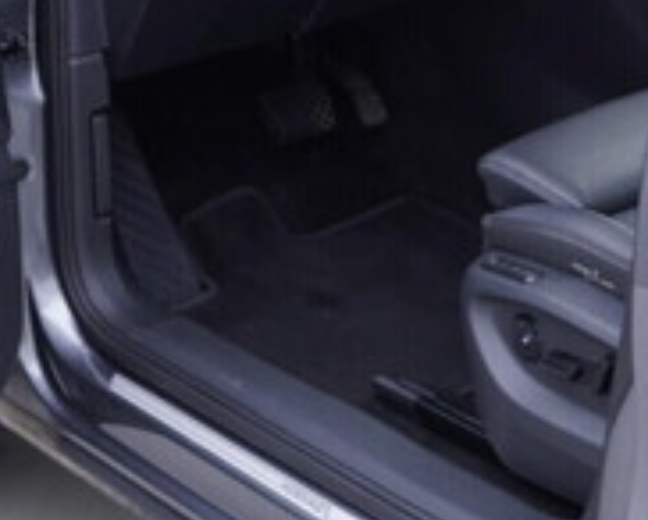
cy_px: 66
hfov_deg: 18.8
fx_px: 1958
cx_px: 263
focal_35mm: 102
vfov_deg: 15.0
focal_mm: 24
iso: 125
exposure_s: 1/40
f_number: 2.8
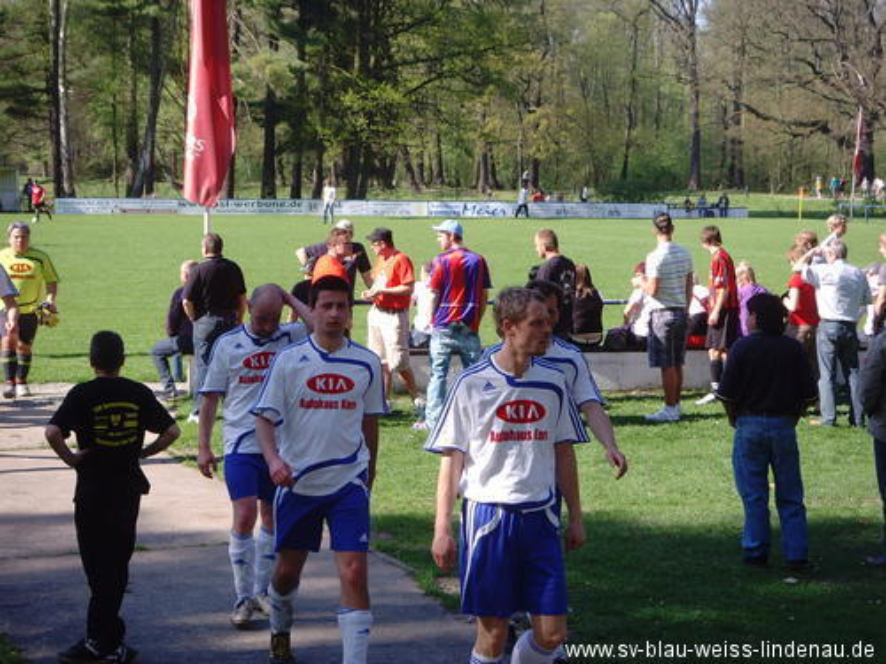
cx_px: 443
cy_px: 332
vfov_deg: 18.4
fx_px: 2048
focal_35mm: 80
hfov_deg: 24.4
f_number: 4.2
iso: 80
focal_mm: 13.7
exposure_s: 1/250
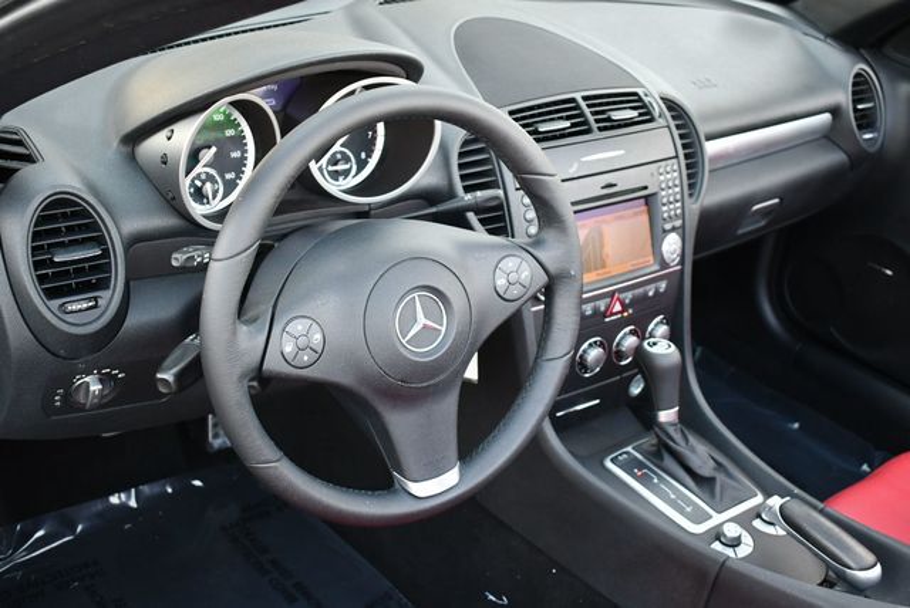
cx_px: 455
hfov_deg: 41.1
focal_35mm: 48
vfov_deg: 28.1
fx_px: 1214
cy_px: 304
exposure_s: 1/200
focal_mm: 24
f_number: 3.8
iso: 800
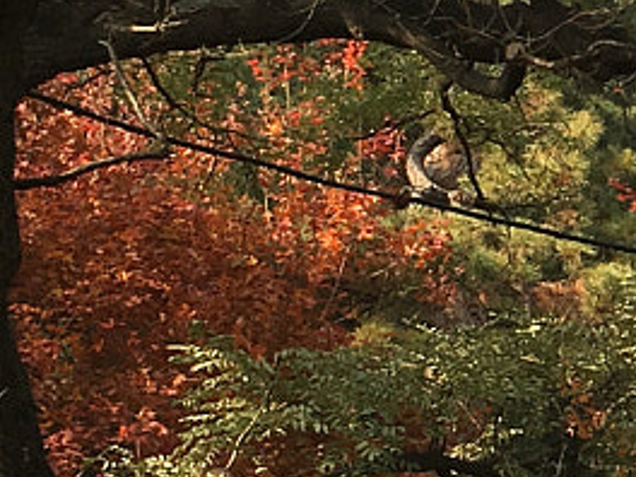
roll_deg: +0.2
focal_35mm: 176
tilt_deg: +9.2
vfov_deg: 8.4
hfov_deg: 10.3
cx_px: 1291
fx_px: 3234
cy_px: 258
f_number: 2.2
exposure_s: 1/591
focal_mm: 4.15
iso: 25
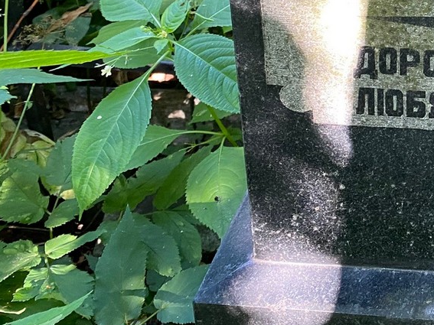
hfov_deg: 25.9
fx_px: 827
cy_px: -40
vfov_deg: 21.1
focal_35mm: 66
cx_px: 537
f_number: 1.8
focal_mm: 4.25
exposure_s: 1/60
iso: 125
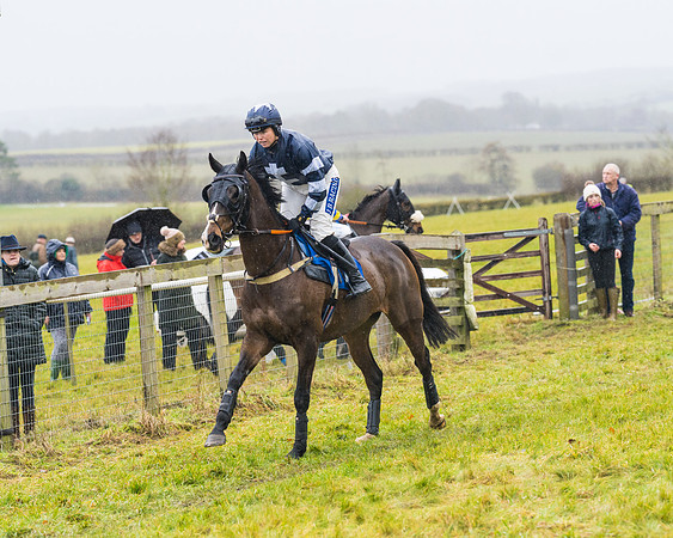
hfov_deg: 12.0
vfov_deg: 9.6
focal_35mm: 161
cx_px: 332
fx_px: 3212
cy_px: 285
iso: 800
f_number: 4
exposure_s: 1/1000
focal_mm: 135
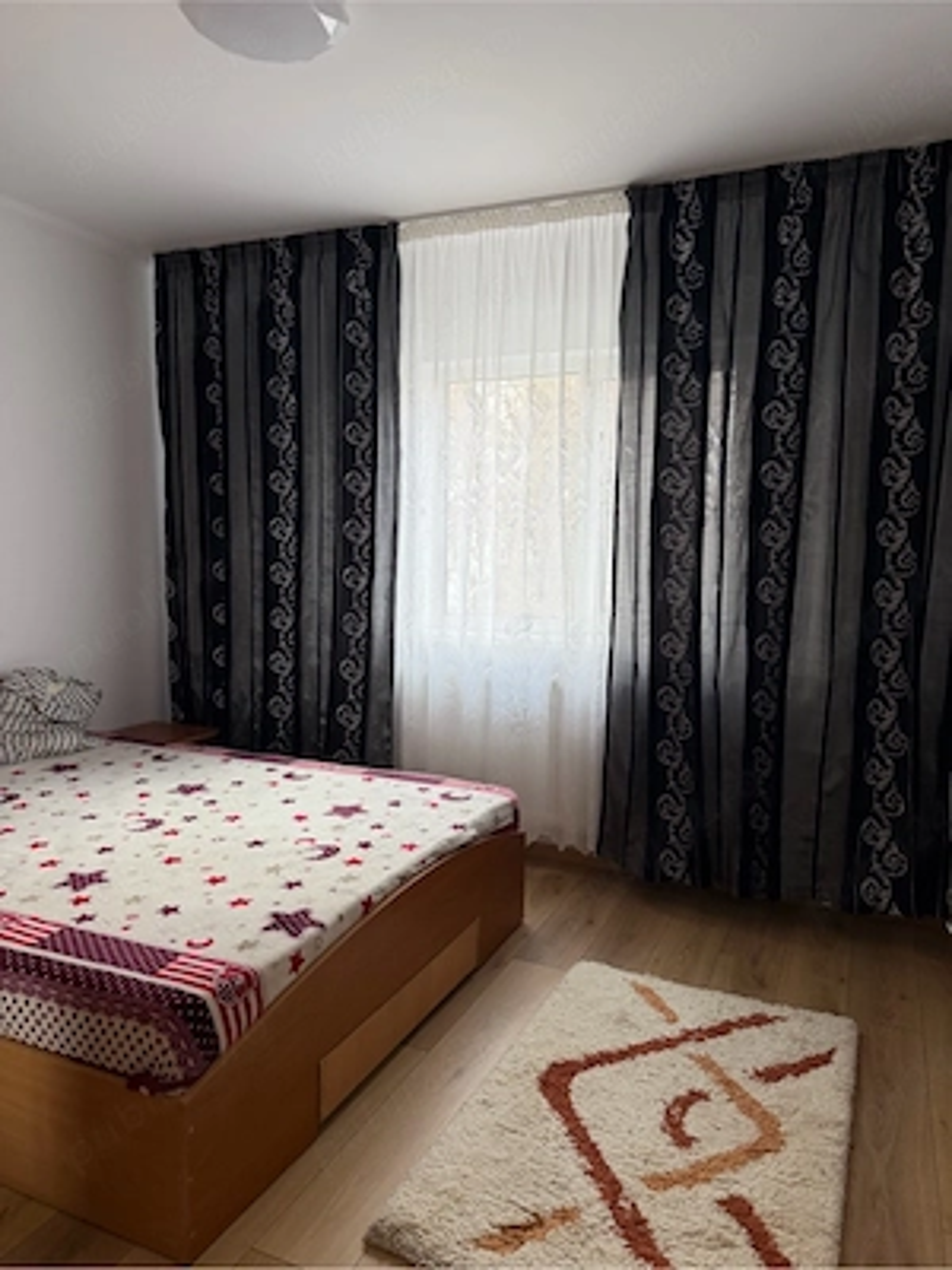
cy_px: 635
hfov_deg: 56.8
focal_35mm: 24
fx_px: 880
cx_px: 476
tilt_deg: -5.7
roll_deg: -0.7
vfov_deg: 71.6
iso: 200
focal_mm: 6.76
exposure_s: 1/100
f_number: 1.78
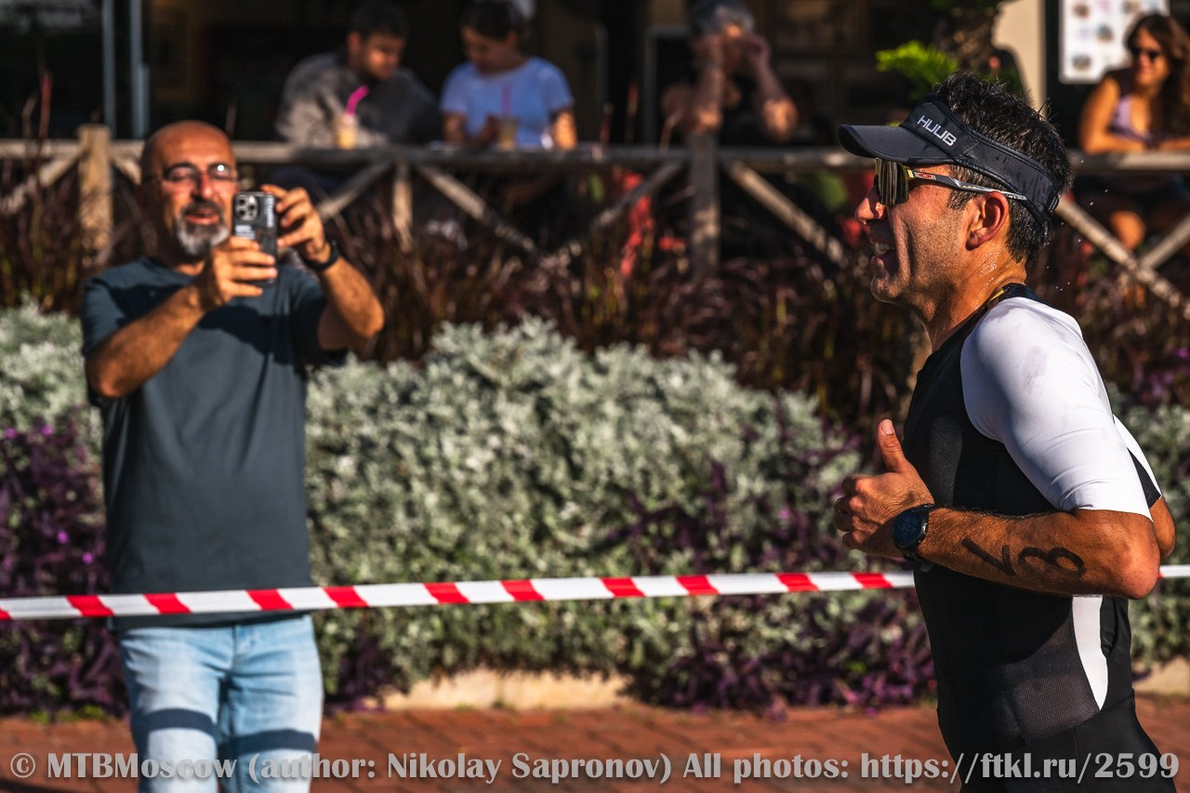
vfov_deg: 8.6
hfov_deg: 12.8
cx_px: 595
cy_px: 396
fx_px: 5288
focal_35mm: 160
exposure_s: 1/2000
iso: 320
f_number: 8
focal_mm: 160
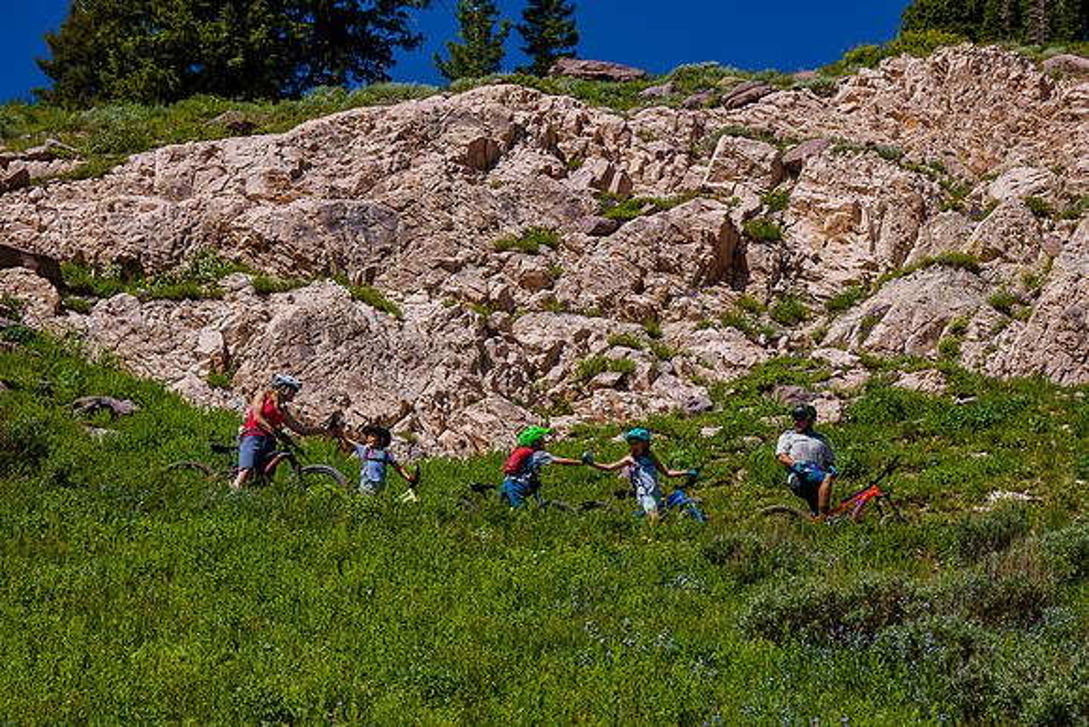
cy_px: 452
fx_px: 2485
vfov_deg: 16.6
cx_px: 610
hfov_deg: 24.7
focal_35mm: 82
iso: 160
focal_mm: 66
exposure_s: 1/500
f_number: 7.1
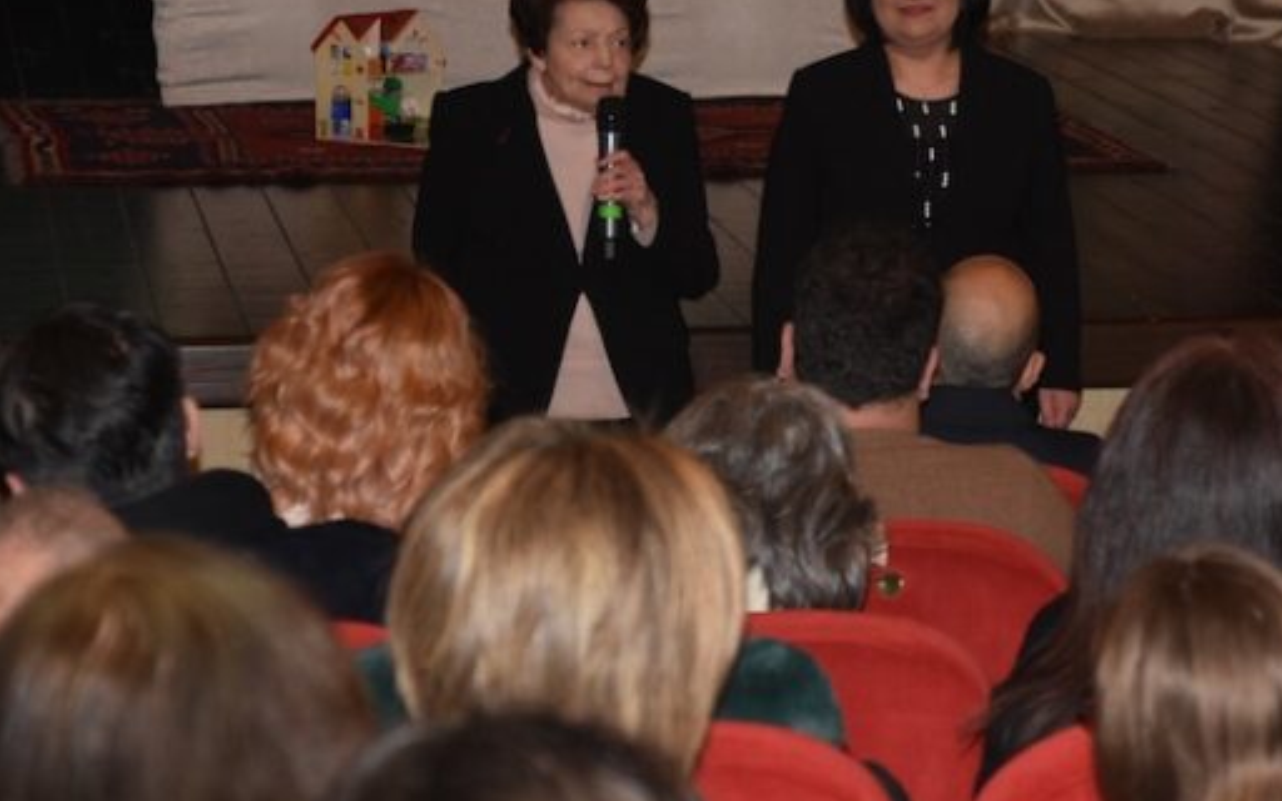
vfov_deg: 8.4
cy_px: 168
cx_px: 951
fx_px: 5450
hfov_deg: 13.4
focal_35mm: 156
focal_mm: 68
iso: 800
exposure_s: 1/60
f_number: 5
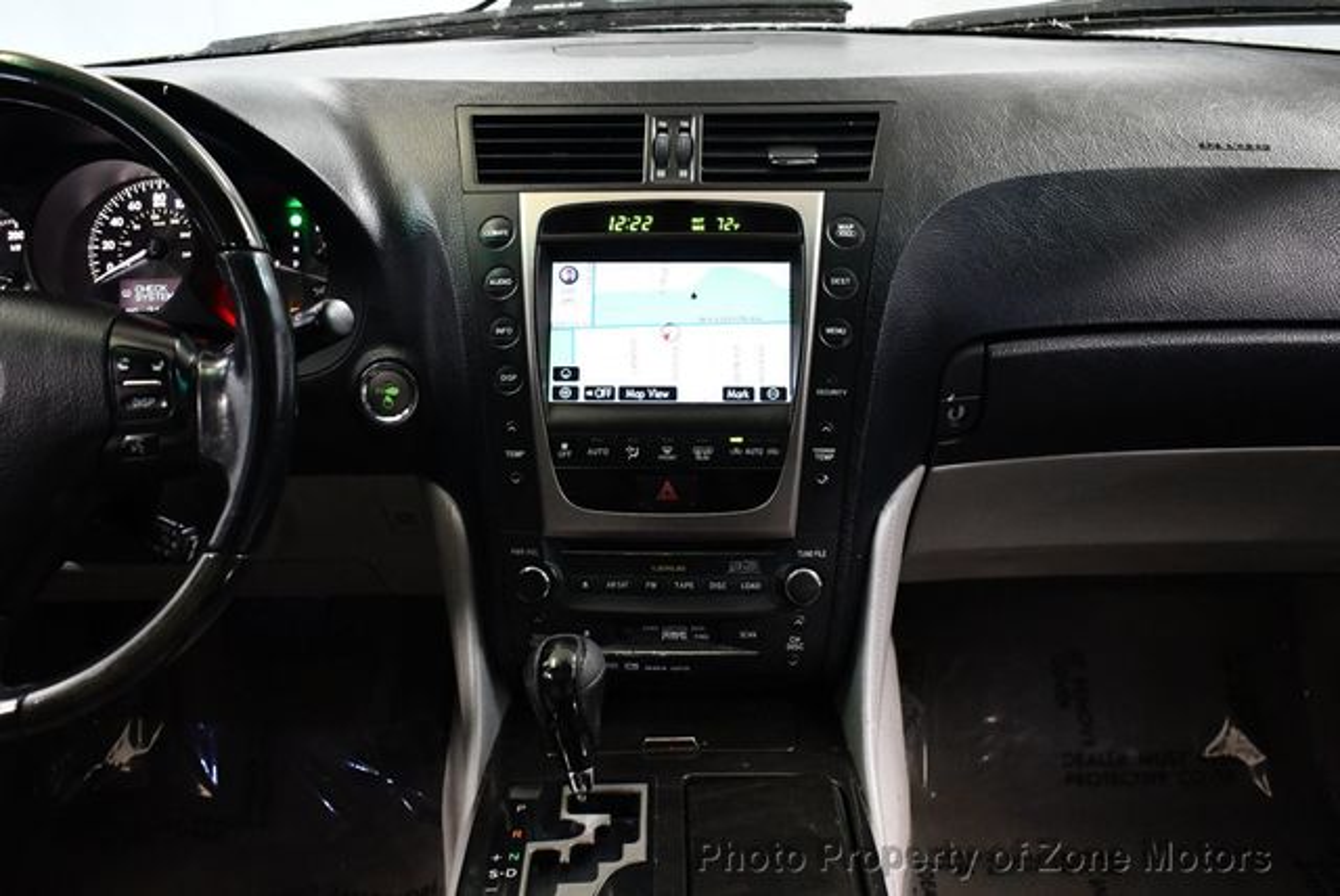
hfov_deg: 53.1
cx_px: 670
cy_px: 448
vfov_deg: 36.9
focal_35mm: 36
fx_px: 1341
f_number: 3.5
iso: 3200
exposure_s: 1/125
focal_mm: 18
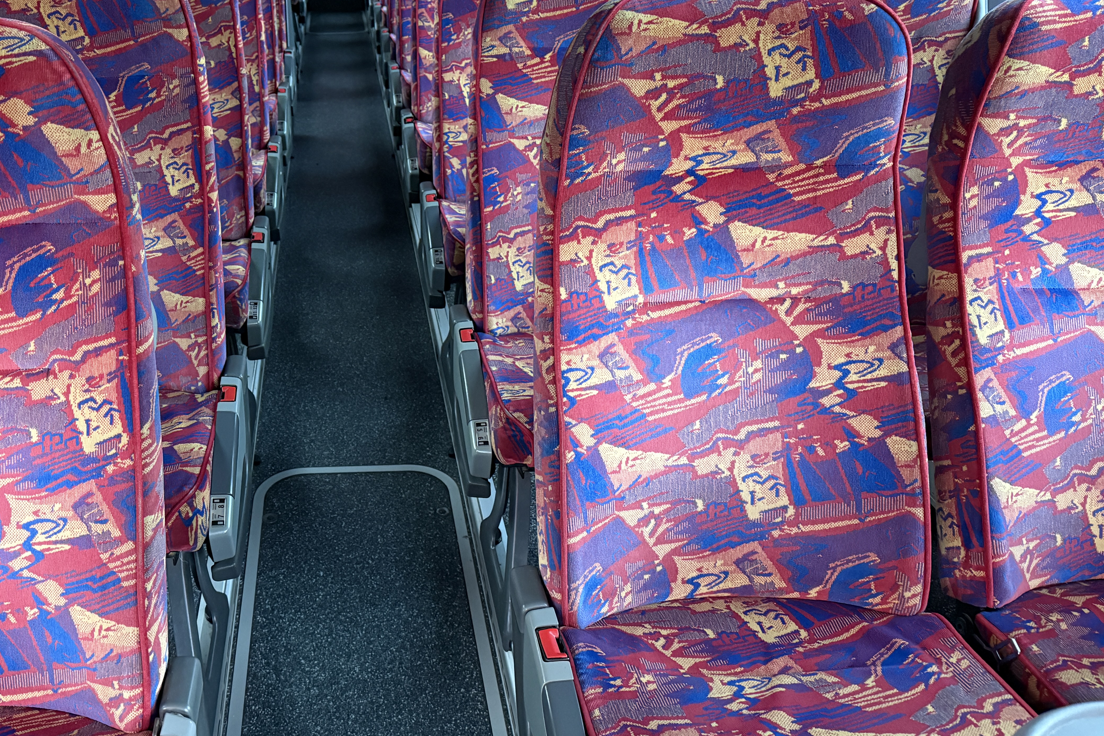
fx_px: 1043
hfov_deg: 54.7
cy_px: 299
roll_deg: -0.6
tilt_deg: -24.1
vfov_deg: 38.7
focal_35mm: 34
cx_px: 371
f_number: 1.78
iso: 1000
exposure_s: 1/40
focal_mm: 6.76
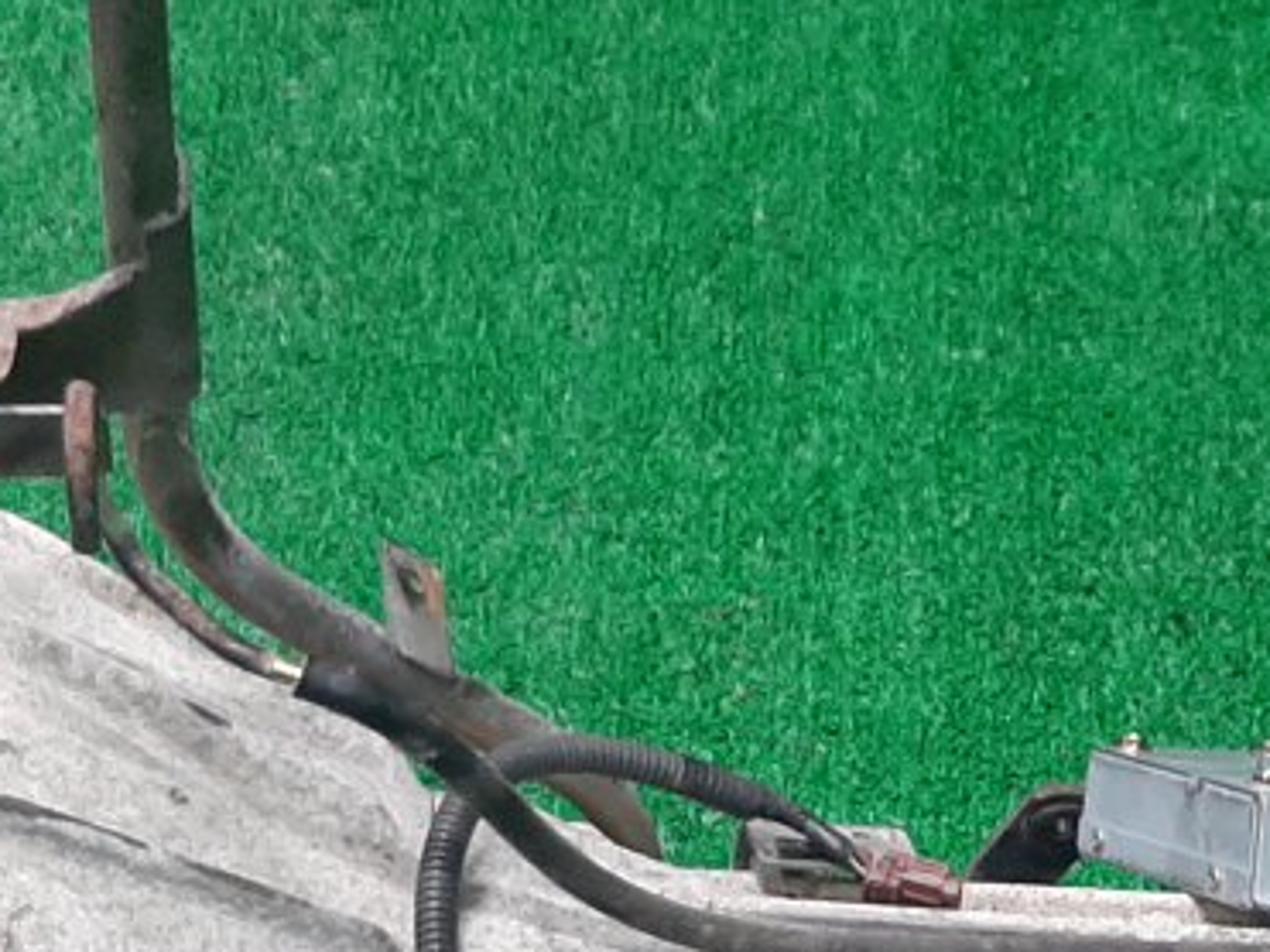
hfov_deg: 19.3
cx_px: 993
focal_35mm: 101
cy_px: 990
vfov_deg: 14.4
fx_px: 3704
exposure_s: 1/50
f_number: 1.7
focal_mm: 3.93
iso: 121
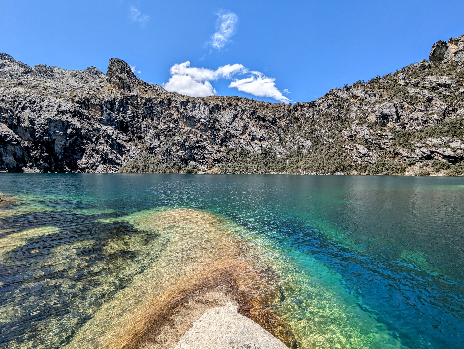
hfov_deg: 94.4
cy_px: 174
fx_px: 215
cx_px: 232
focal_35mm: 16
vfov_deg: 78.2
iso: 47
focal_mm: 2.35
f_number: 2.2
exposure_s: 1/1894
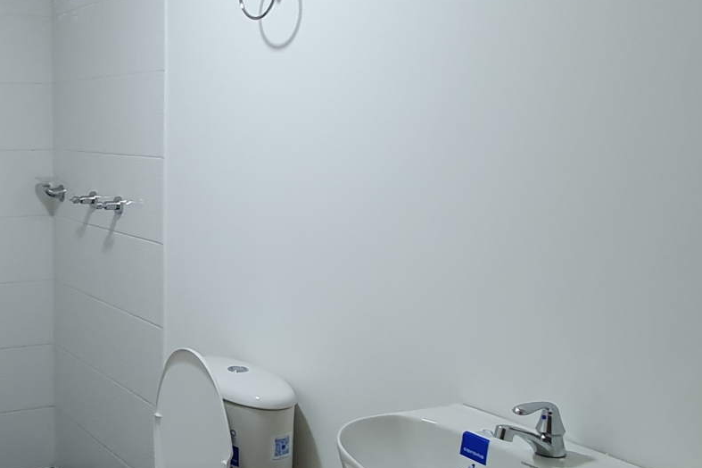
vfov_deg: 30.4
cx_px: 42
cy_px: 180
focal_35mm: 44
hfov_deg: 40.4
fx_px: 858
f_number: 2.2
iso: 160
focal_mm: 1.8
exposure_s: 1/60
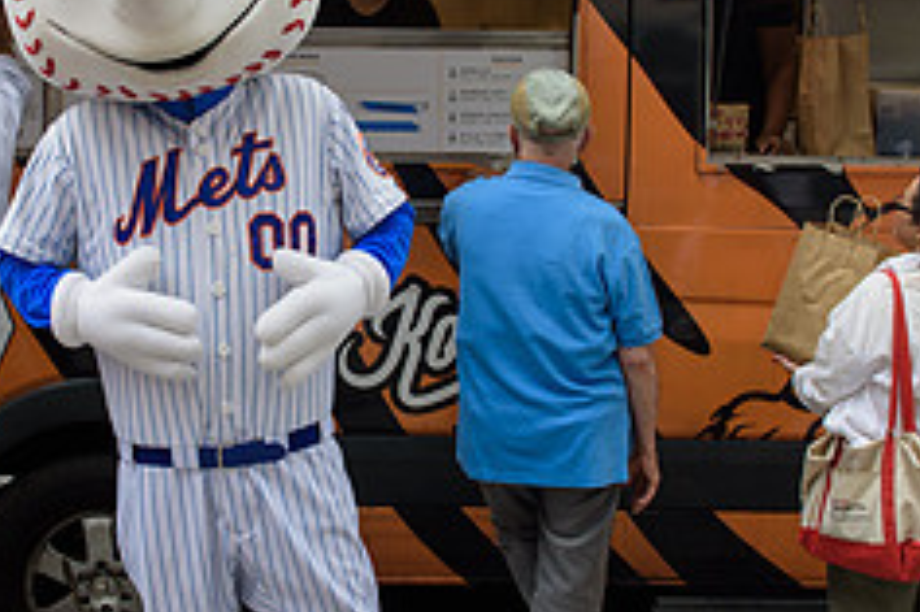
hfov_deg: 33.6
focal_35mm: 59
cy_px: 287
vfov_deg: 23.0
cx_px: 296
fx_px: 1507
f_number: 4
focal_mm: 24
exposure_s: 1/250
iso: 200
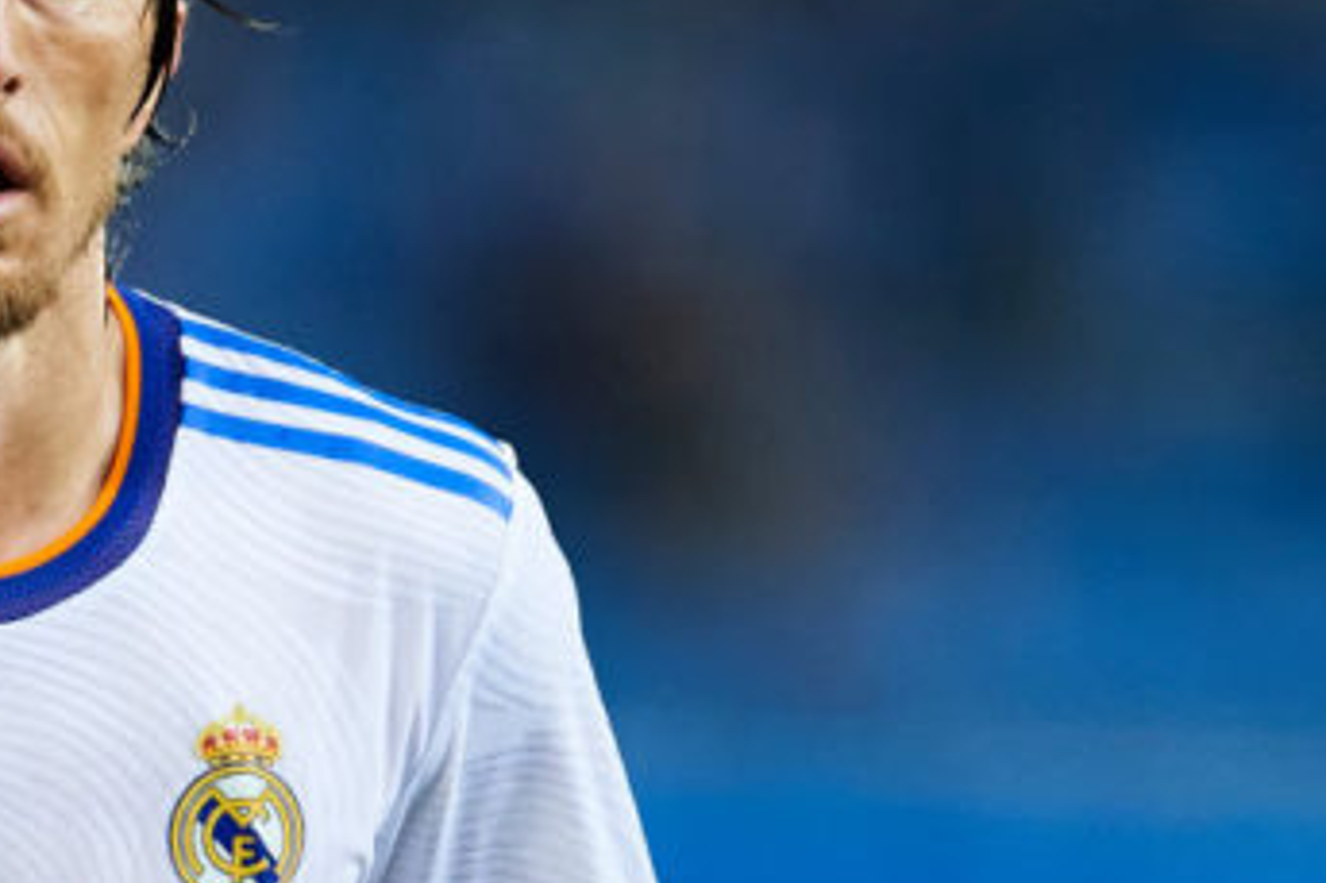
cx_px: -89
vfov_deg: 1.5
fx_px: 32875
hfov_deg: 2.3
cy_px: 320
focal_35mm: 893
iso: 2500
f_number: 2.8
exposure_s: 1/1600
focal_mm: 400
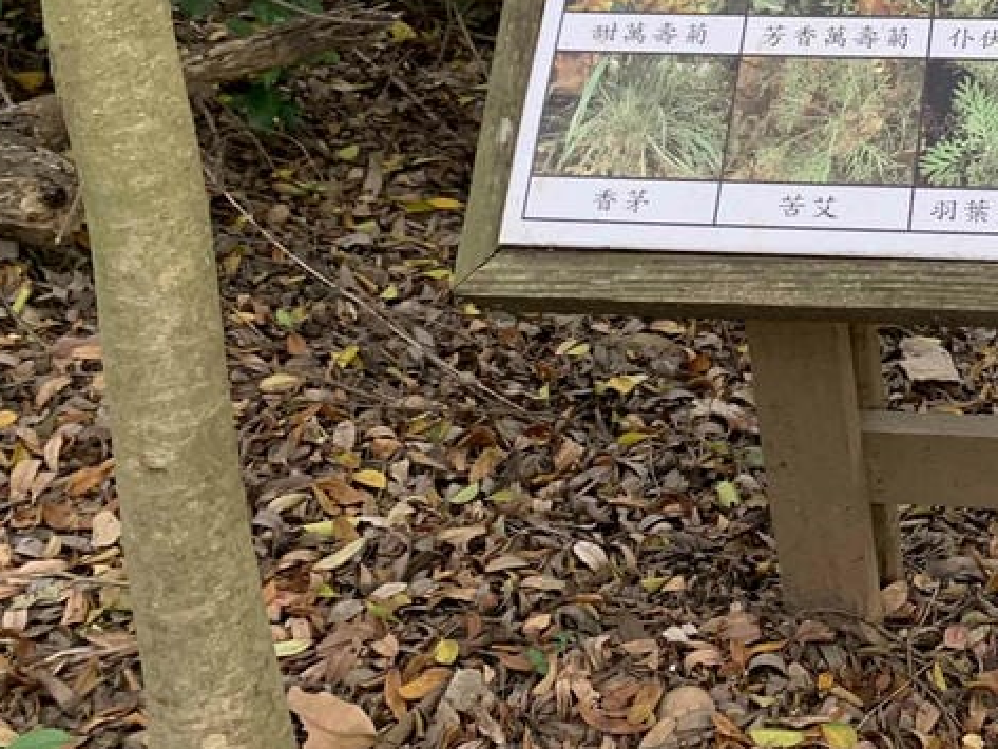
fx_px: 1903
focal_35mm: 66
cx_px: 1133
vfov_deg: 21.3
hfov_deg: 26.7
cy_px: -49
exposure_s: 1/121
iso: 80
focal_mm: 4.25
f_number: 1.8
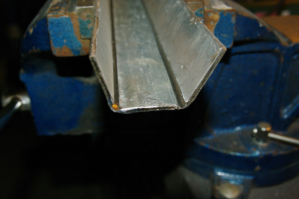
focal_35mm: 42
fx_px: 349
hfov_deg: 46.4
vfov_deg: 31.8
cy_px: 100
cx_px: 150
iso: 800
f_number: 7.1
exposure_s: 1/50
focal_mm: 28
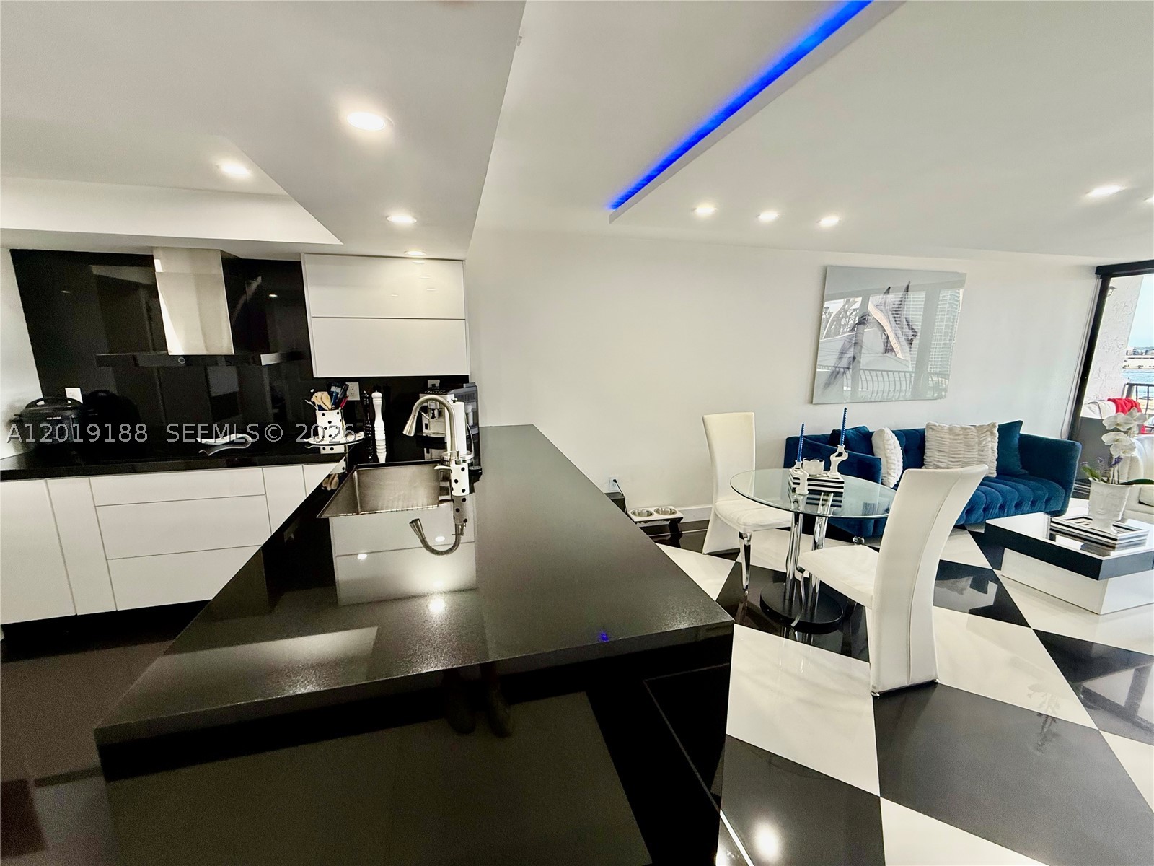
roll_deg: -0.4
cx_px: 577
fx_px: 467
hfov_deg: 102.1
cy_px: 433
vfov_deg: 85.7
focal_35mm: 14
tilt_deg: -10.3
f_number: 2.2
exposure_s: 1/120
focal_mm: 2.22
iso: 160
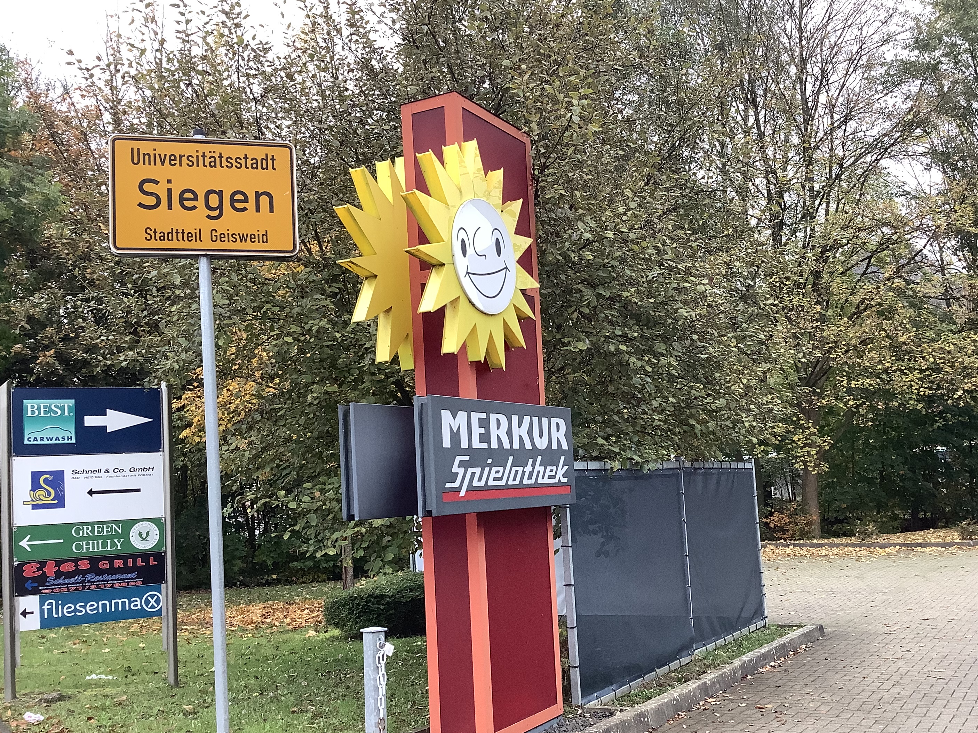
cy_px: 412
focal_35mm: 36
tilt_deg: +3.3
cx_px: 559
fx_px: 1017
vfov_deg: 39.6
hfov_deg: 51.2
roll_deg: +2.5
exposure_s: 1/100
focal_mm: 3.3
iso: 64
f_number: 2.4
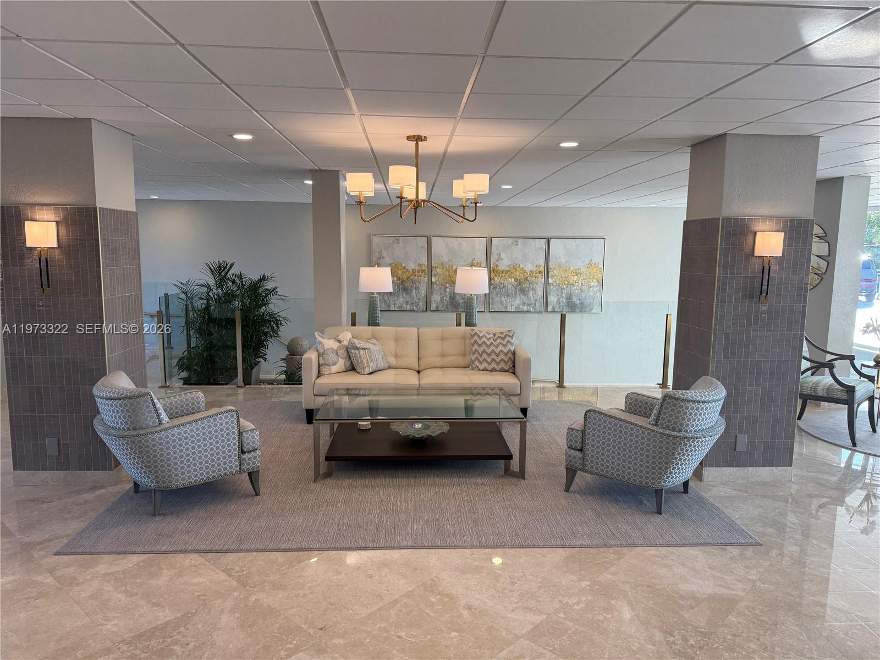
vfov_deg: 56.8
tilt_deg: -7.8
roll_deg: -0.5
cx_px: 440
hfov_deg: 71.6
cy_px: 330
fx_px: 610
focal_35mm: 24
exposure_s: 1/138
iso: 80
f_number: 1.78
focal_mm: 6.76
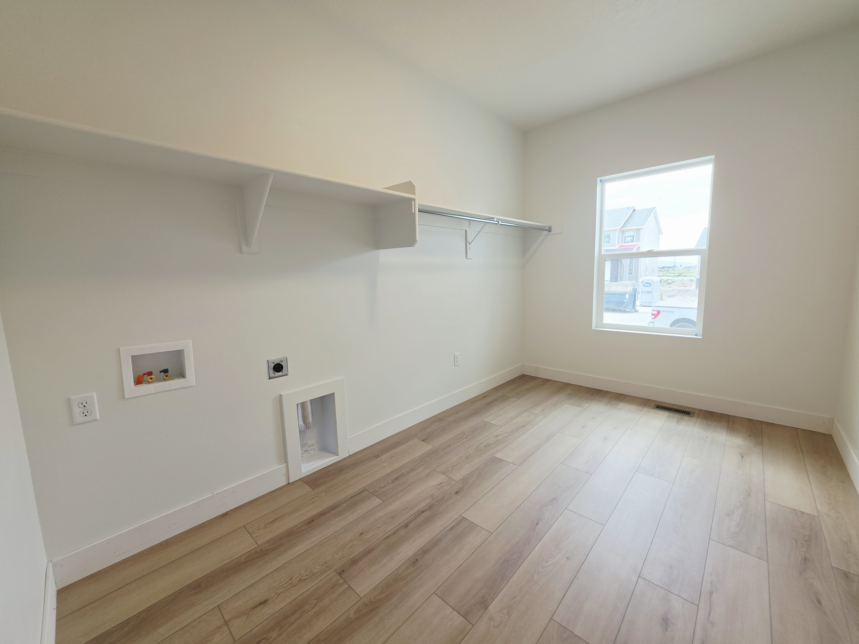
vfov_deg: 89.9
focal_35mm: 13
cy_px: 322
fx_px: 323
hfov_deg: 106.2
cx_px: 430
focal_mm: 2.2
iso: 25
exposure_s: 1/120
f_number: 1.9
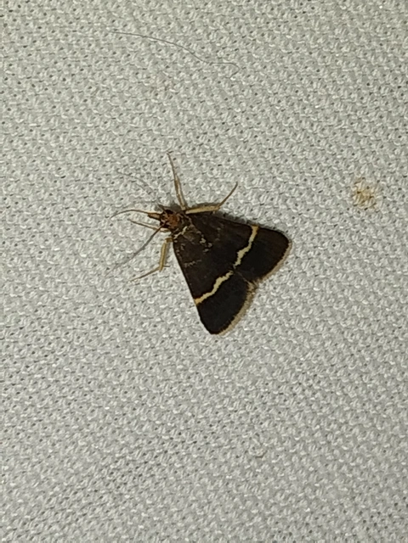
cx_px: 204
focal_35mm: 143
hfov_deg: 10.4
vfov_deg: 13.8
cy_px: 272
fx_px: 2247
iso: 64
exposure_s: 1/50
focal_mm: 5.31
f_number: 1.7
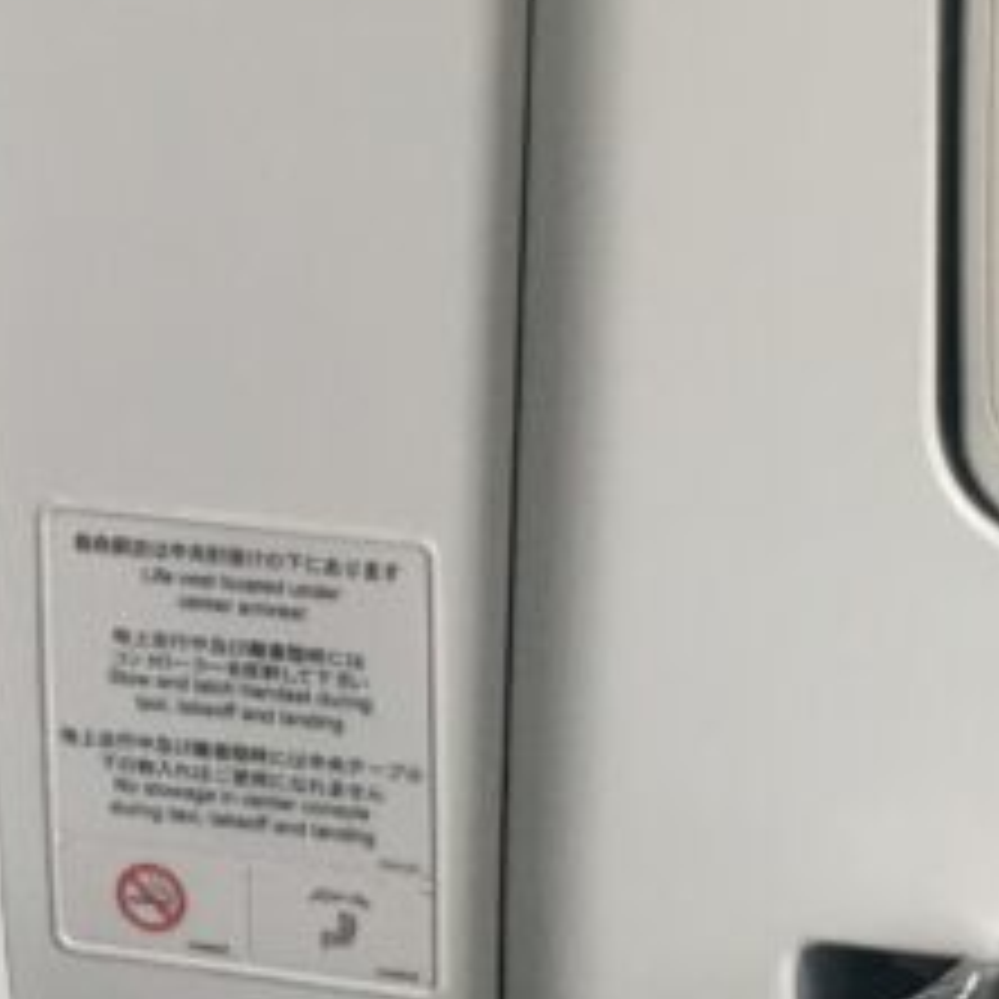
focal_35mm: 118
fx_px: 3853
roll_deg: +1.8
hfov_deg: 14.7
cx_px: 225
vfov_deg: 14.6
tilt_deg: -14.5
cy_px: 72
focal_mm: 4.15
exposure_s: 1/30
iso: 100
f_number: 2.2
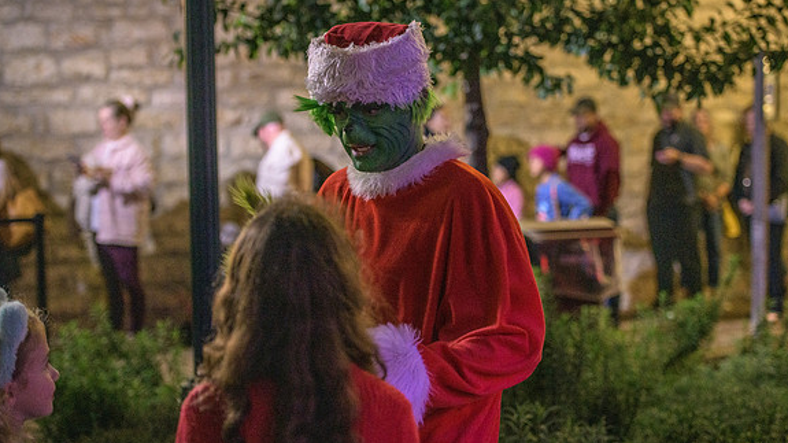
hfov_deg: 28.6
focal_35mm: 74
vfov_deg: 16.3
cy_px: 198
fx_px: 1546
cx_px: 395
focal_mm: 70
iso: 3200
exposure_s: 1/125
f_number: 2.8
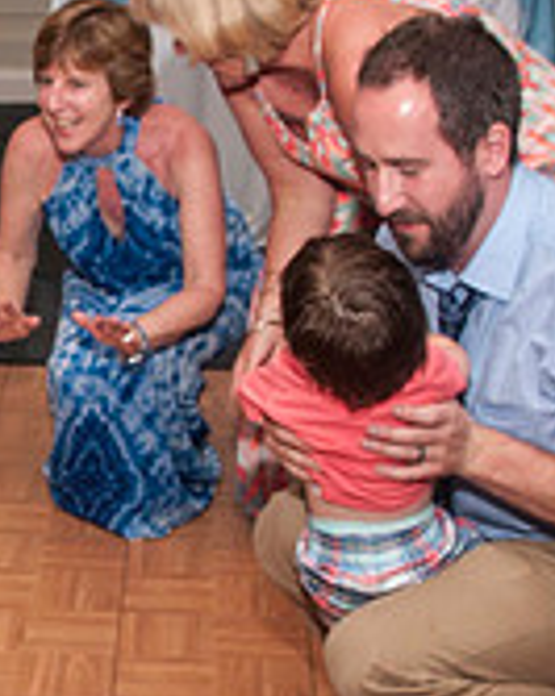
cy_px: 319
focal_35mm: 88
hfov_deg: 16.7
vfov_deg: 21.8
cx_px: -96
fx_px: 1812
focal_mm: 18
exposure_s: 1/60
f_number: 5.6
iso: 400
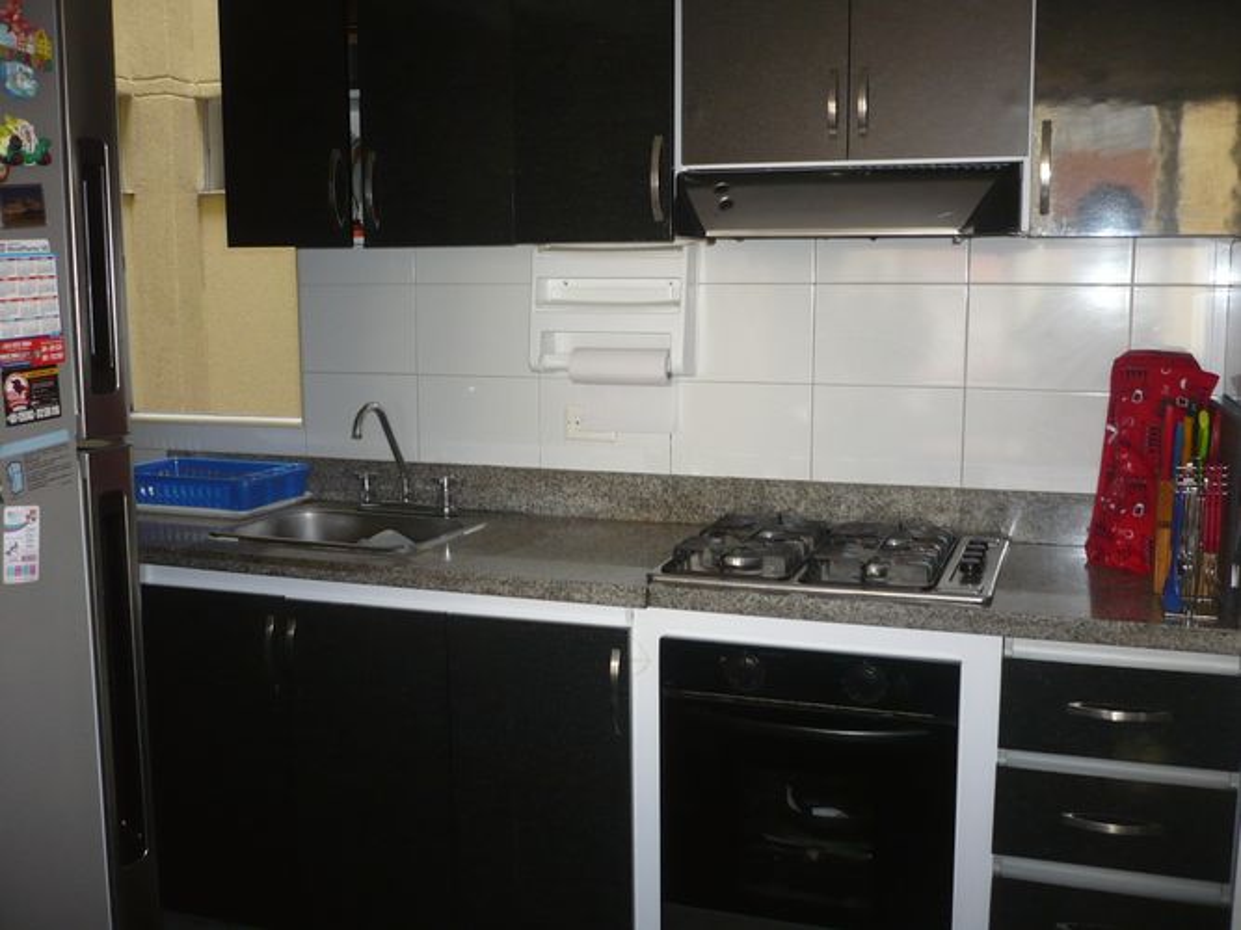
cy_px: 465
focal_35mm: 35
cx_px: 620
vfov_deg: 40.7
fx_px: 1255
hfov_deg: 52.6
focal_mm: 5.8
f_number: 2.8
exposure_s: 1/30
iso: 160
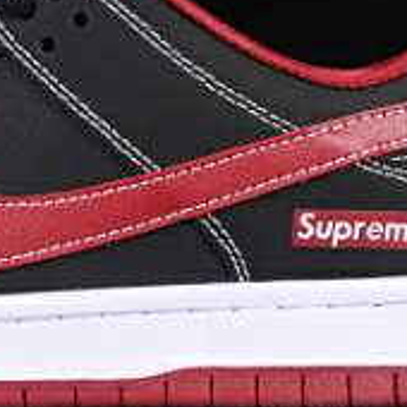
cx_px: -41
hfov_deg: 6.4
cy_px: 48
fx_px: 3631
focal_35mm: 273
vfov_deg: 6.4
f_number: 6.3
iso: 160
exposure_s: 1/60
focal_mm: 50
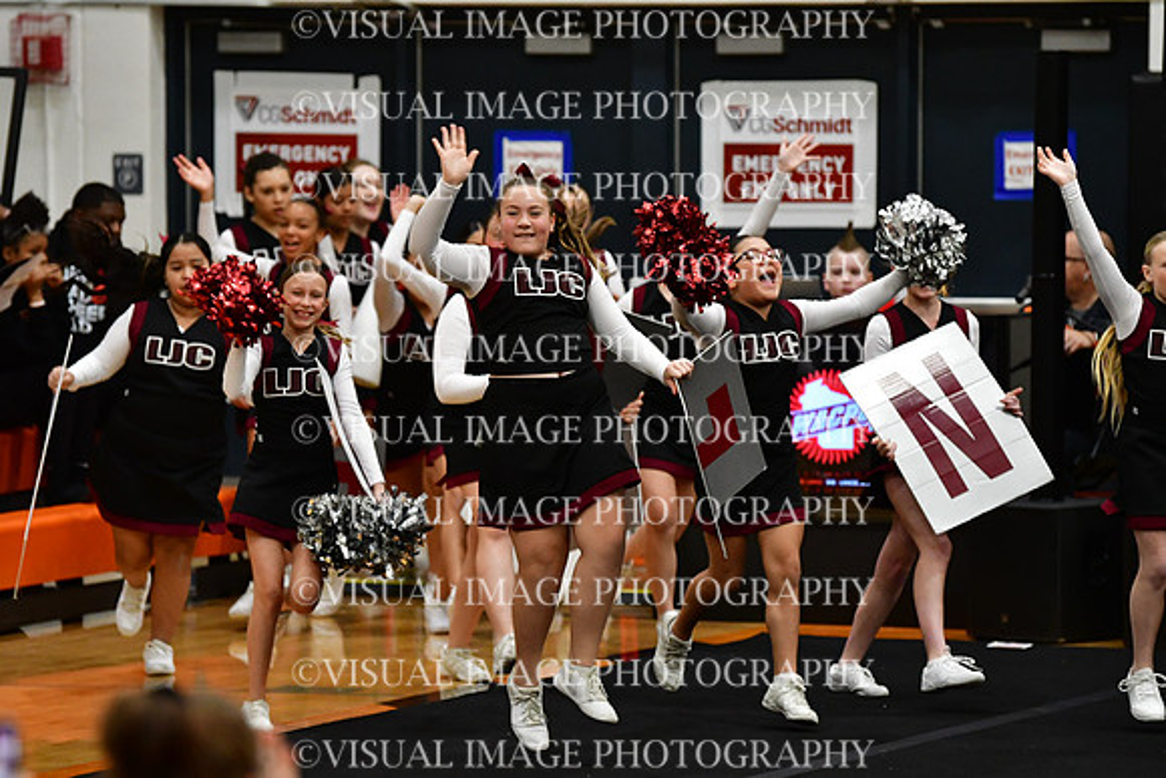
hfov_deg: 8.9
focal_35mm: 232
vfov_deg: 5.9
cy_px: 389
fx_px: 7516
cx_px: 583
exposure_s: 1/800
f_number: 2.8
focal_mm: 155
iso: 4000
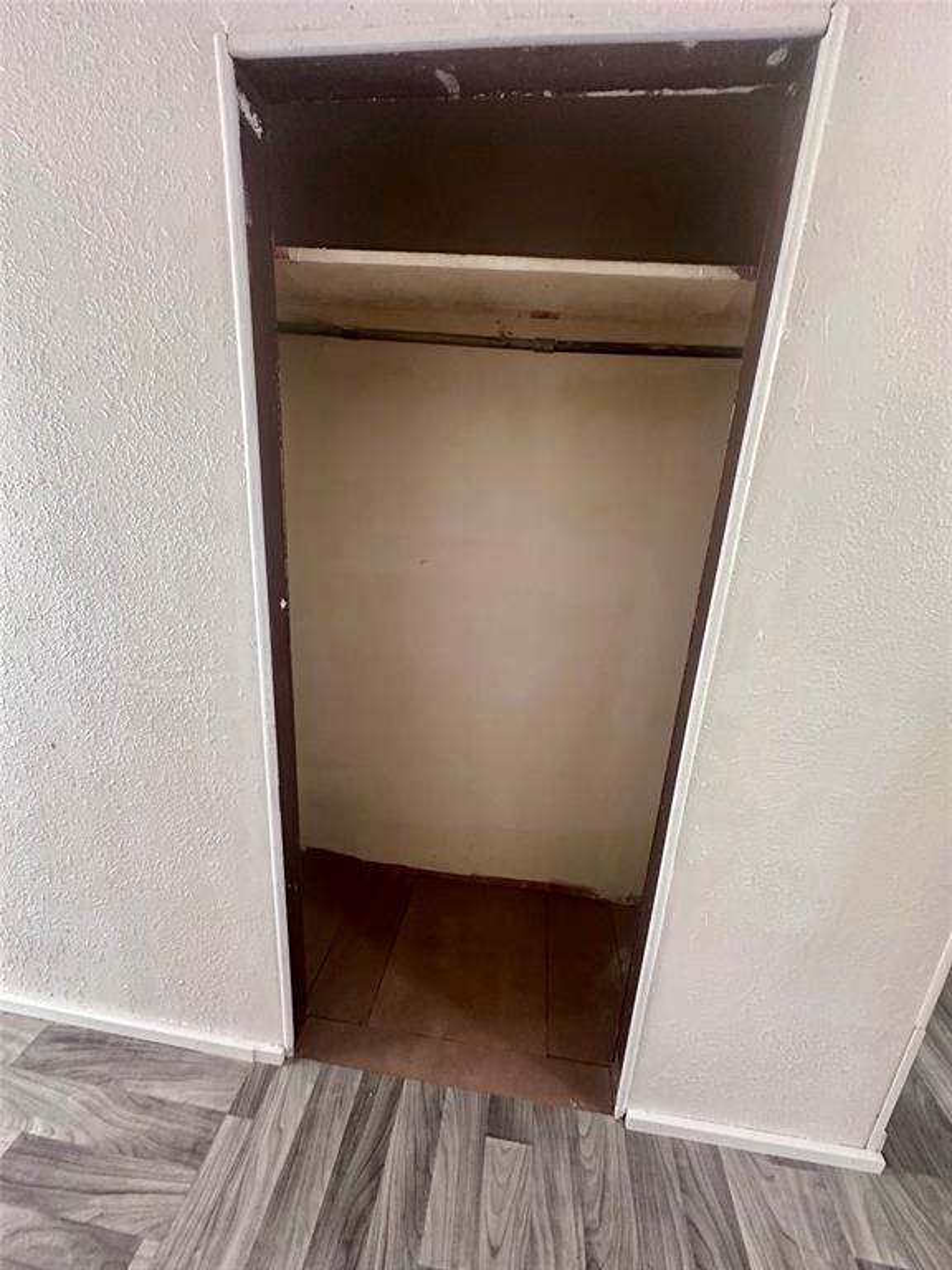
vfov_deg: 102.1
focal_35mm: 14
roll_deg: -3.9
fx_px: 513
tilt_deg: -14.8
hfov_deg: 85.7
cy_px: 635
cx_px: 476
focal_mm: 2.22
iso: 400
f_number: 2.2
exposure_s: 1/60
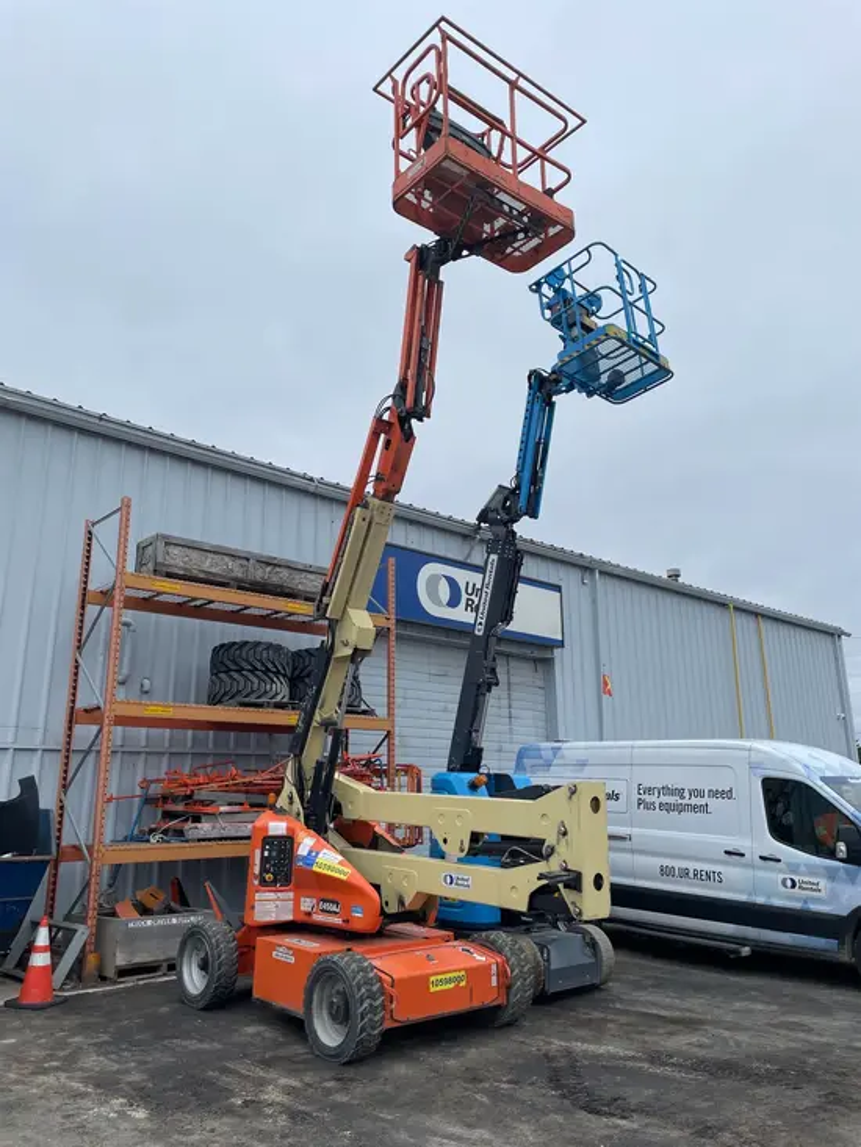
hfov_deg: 53.1
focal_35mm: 26
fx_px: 862
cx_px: 430
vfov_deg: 67.3
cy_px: 574
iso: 32
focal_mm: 4.2
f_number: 1.6
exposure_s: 1/2304
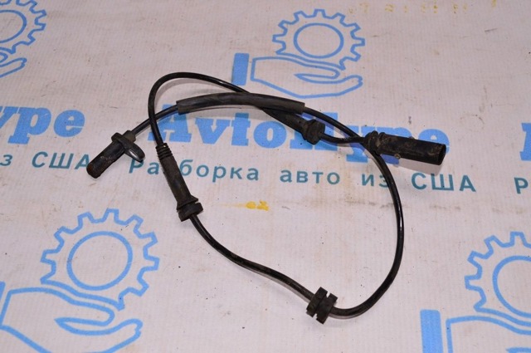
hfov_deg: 48.0
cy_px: 176
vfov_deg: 32.9
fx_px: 597
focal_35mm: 40
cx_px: 266
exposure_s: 1/200
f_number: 8
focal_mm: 27
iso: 1600
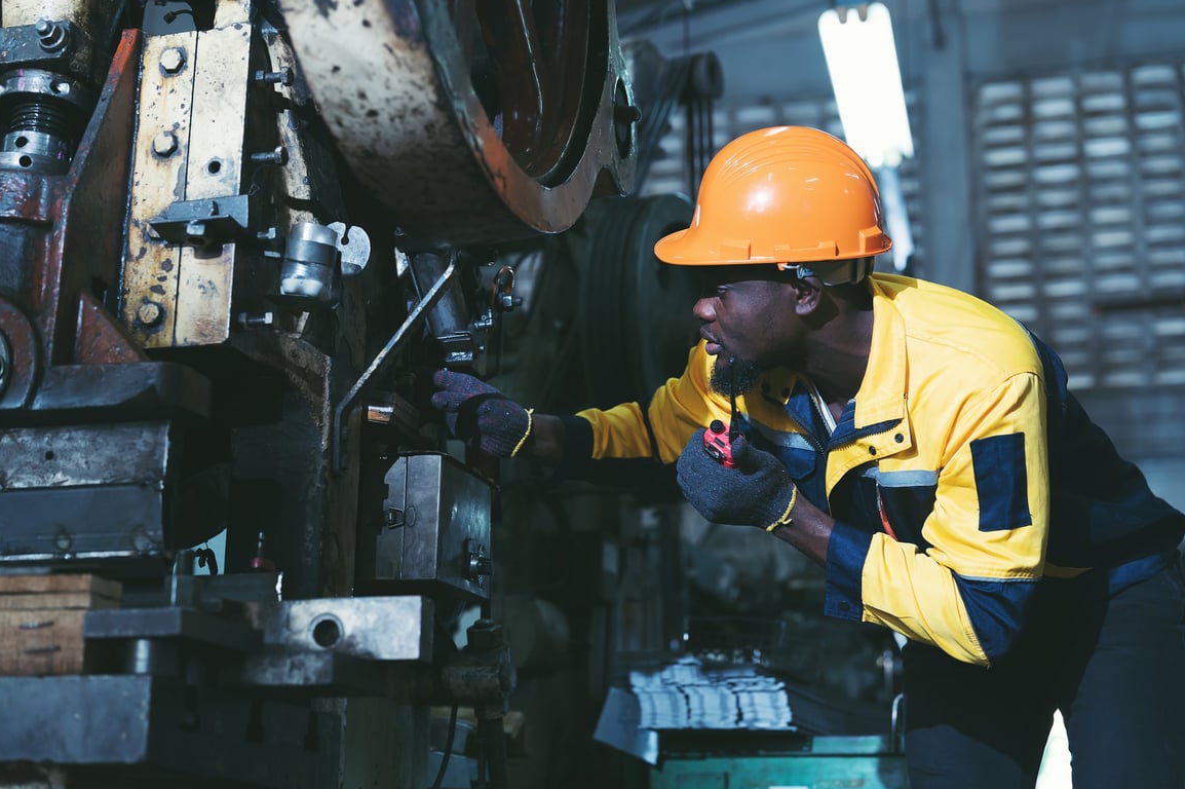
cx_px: 610
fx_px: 1711
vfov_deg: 26.0
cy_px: 402
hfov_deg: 38.2
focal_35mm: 52
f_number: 2.5
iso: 640
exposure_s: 1/125
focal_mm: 50
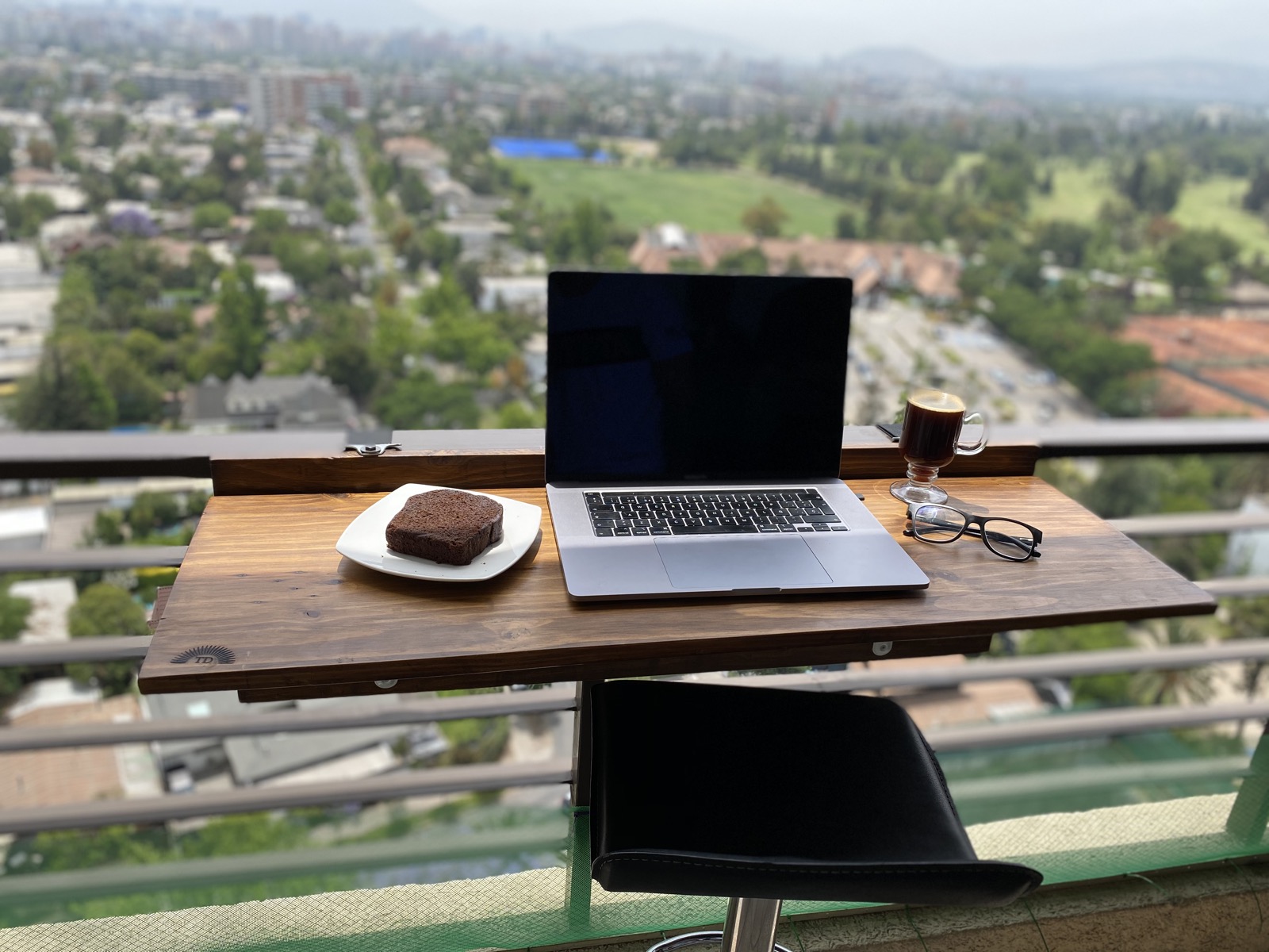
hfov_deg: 67.3
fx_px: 953
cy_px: 476
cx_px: 634
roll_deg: -3.9
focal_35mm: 26
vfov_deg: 53.1
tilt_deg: -22.2
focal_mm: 4.25
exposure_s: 1/1585
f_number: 1.8
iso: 32
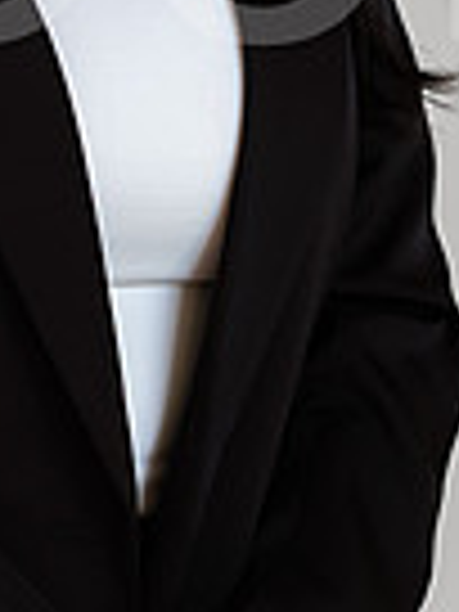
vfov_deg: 7.3
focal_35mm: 270
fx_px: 4774
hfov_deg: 5.5
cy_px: -140
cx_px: -63
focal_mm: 85
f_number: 2.8
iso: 50
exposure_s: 1/160
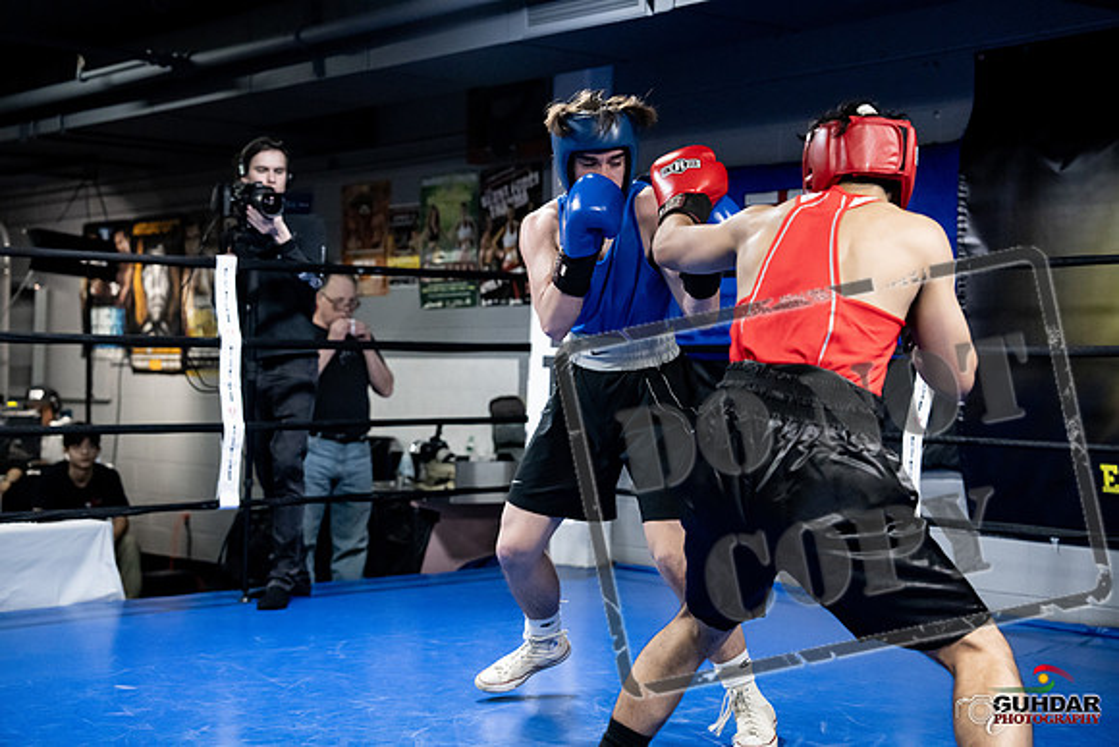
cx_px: 560
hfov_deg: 34.5
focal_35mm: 58
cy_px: 374
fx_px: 1803
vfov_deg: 23.4
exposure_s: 1/1000
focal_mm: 58
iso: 8000
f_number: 2.8
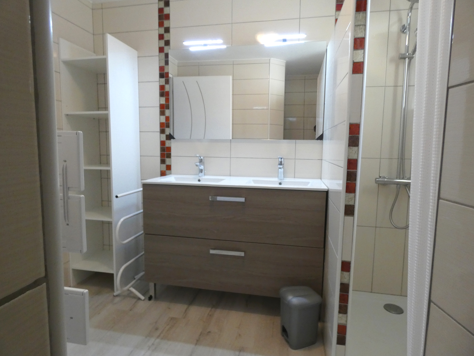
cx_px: 237
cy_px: 178
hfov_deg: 81.7
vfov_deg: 66.0
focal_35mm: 20
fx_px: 274
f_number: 2.8
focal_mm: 3.6
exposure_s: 1/60
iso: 400
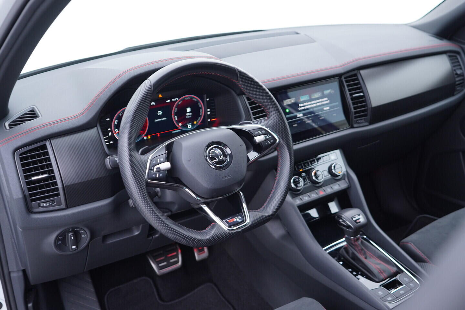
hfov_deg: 53.1
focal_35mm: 36
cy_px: 155
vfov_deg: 36.9
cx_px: 232
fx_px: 465
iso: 250
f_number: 2.8
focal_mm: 24
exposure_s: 1/40
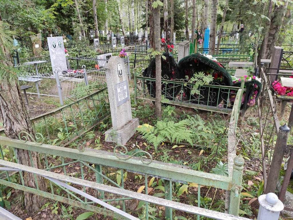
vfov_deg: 53.1
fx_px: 220
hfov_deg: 67.3
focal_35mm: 26
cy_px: 110
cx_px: 146
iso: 179
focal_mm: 4.77
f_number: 1.75
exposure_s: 1/100
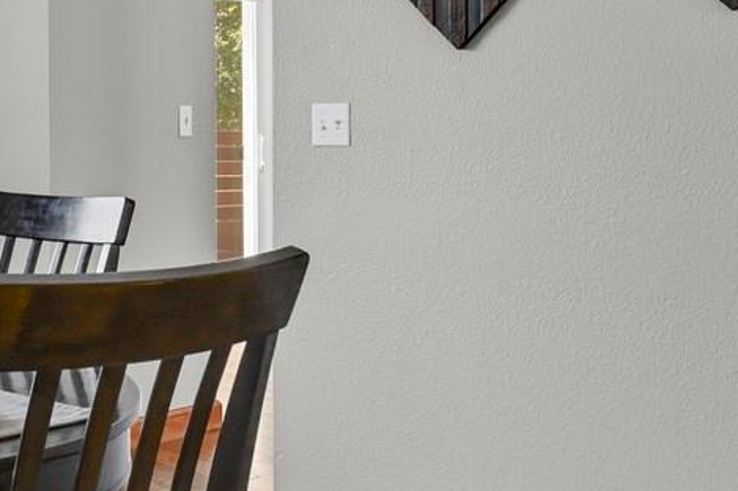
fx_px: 1188
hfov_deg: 30.5
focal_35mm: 58
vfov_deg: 23.1
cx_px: -94
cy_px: 129
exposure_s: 1/20
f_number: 8
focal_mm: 17
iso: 2200
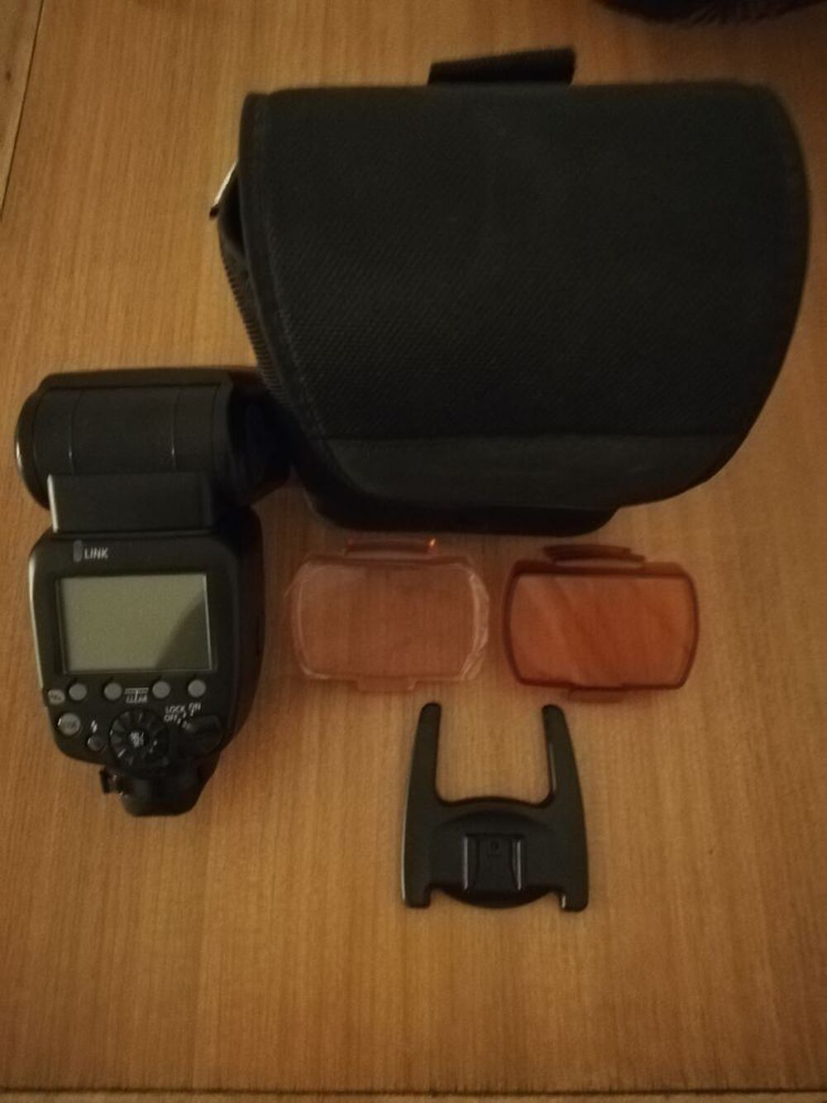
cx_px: 414
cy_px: 552
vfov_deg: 67.3
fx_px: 828
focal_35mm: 26
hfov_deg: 53.1
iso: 3200
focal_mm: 3.81
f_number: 2.2
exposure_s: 1/12
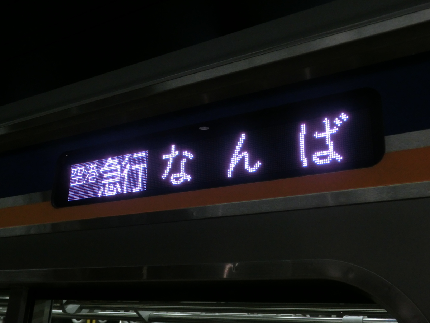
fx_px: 472
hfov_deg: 49.0
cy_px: 162
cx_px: 215
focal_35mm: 38
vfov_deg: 37.7
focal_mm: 6.67
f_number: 9.9
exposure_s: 1/20
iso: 250
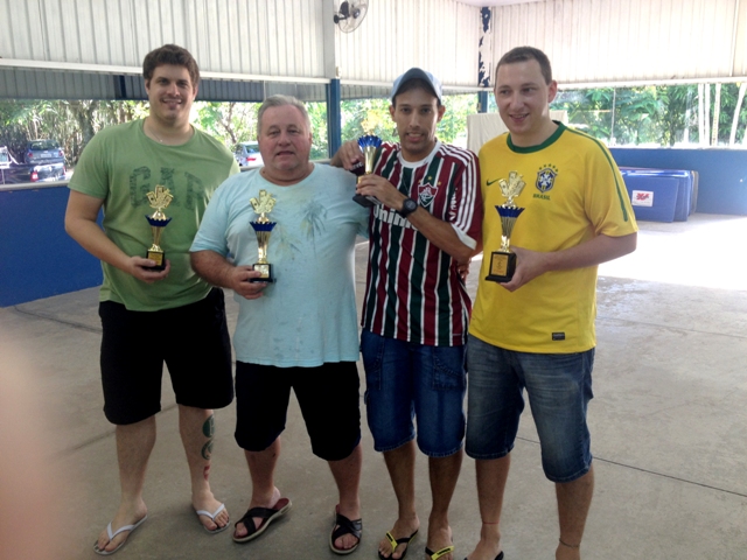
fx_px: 755
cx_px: 374
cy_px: 280
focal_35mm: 35
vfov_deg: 40.7
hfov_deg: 52.6
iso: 50
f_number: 2.4
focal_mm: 4.28
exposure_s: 1/40
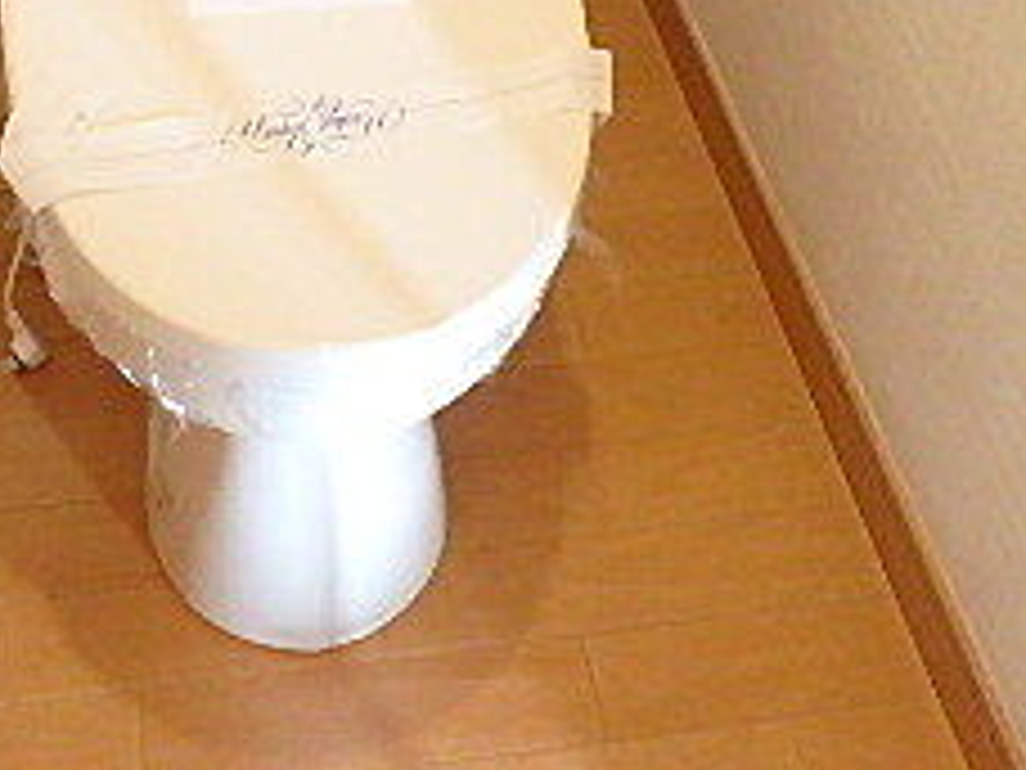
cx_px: 351
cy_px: -234
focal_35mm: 59
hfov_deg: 32.5
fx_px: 1749
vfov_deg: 22.2
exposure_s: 1/25
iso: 800
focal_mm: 3.7
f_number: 3.5
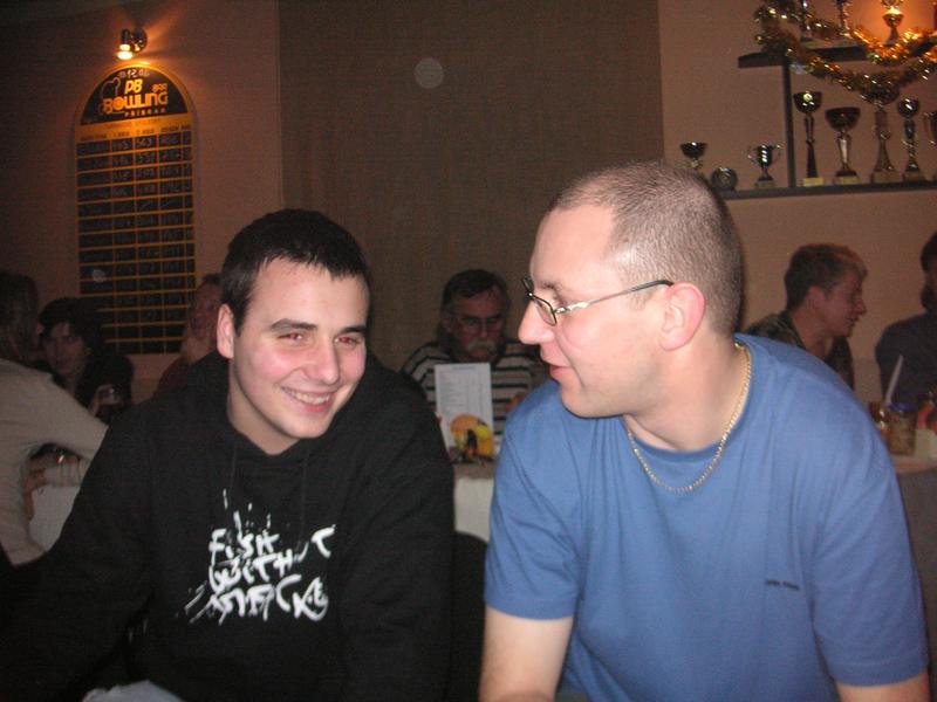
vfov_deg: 38.7
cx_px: 468
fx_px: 1002
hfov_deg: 50.1
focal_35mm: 37
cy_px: 351
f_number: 2.8
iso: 160
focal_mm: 6.1
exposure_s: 1/45
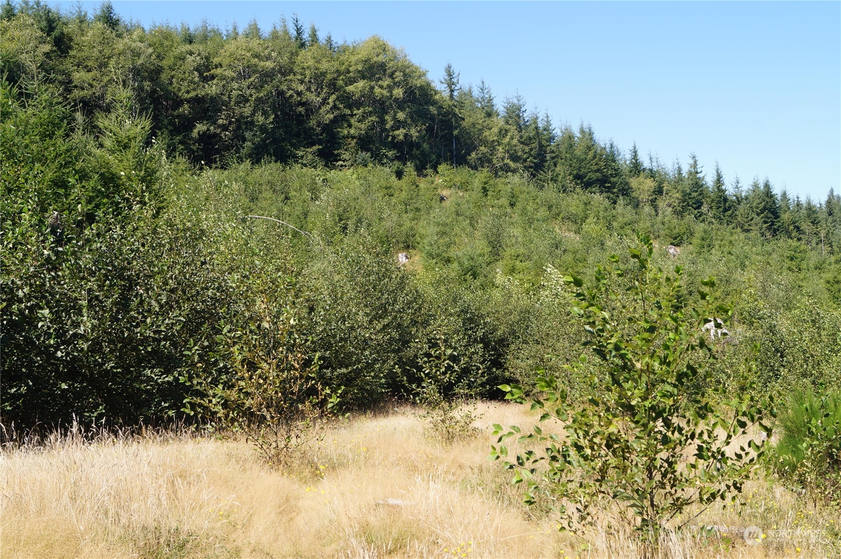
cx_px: 420
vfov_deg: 31.8
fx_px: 980
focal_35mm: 42
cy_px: 280
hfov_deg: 46.4
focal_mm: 28
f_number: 11
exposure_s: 1/80
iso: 100
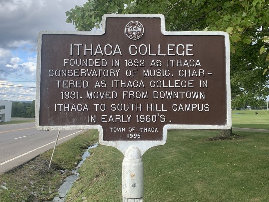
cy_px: 101
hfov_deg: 67.3
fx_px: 202
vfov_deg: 53.1
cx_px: 134
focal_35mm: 26
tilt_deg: +4.8
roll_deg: -2.1
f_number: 1.8
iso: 25
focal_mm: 4.25
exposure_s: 1/627
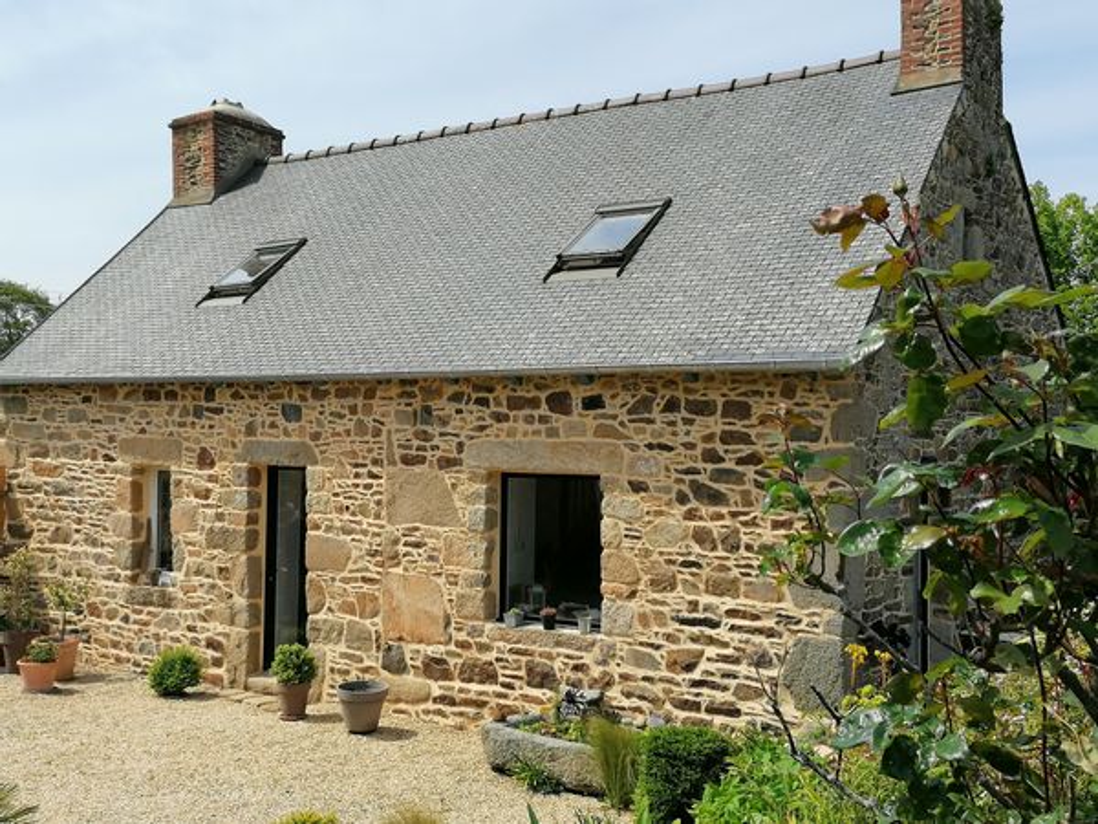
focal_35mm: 42
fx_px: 1332
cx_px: 549
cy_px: 412
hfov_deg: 44.8
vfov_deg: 34.3
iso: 50
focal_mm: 4.75
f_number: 1.8
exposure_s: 1/1372
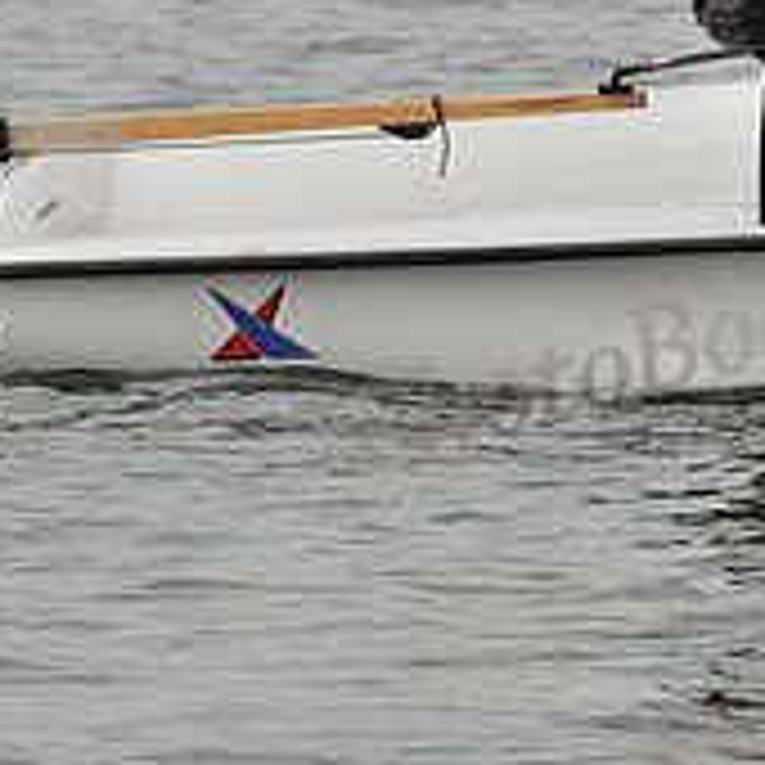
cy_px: 61
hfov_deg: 2.9
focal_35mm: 608
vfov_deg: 2.9
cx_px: 1210
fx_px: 15202
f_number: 10
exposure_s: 1/640
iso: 320
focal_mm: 140
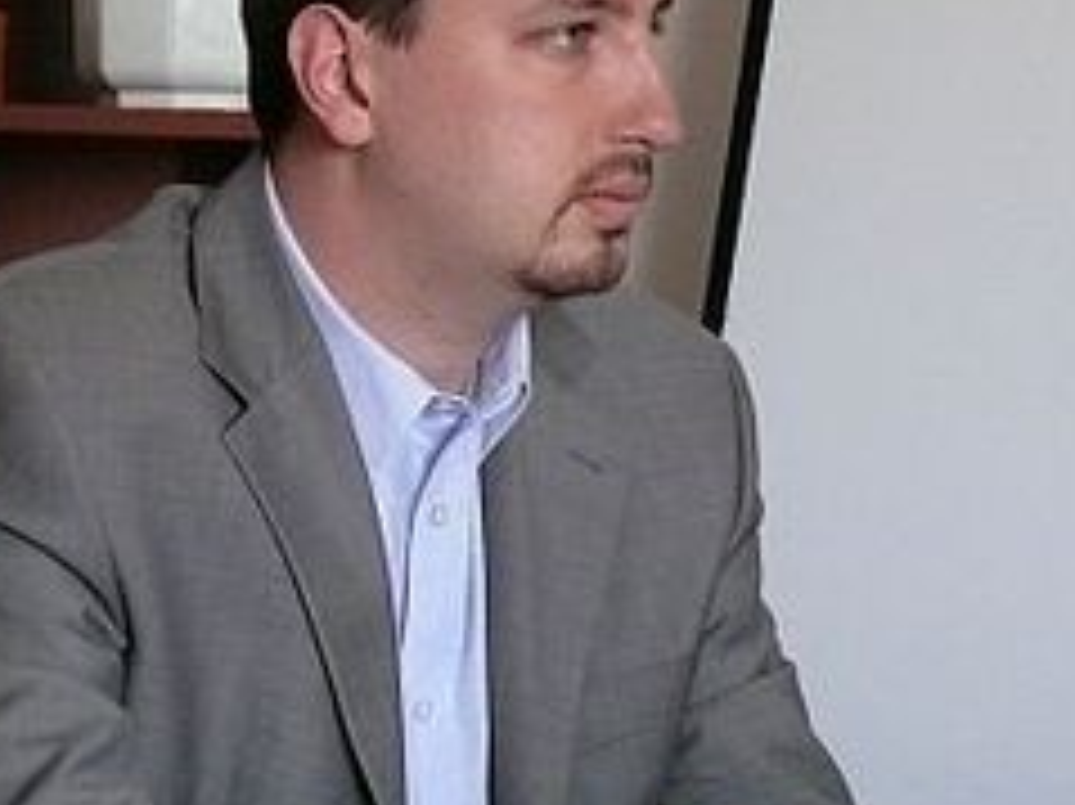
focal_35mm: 159
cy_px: 297
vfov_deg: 9.3
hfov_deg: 12.4
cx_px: 477
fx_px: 4935
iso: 400
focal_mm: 13
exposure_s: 1/80
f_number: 3.2
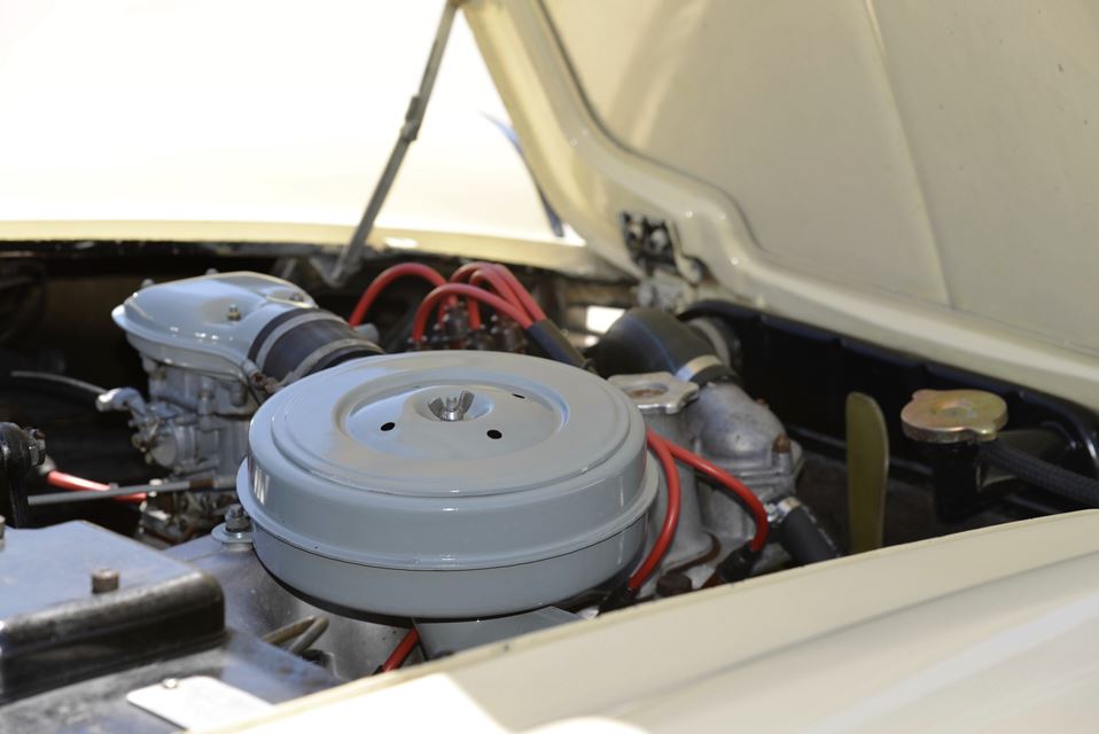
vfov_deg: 11.4
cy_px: 367
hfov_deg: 17.1
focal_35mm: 120
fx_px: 3665
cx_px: 550
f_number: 6.3
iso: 100
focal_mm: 120
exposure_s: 1/200
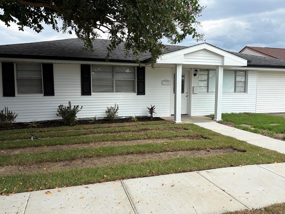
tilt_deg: -4.4
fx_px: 231
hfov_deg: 63.4
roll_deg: -0.5
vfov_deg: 49.7
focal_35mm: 28
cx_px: 146
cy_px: 109
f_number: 1.6
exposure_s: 1/2012
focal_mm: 5.96
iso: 50
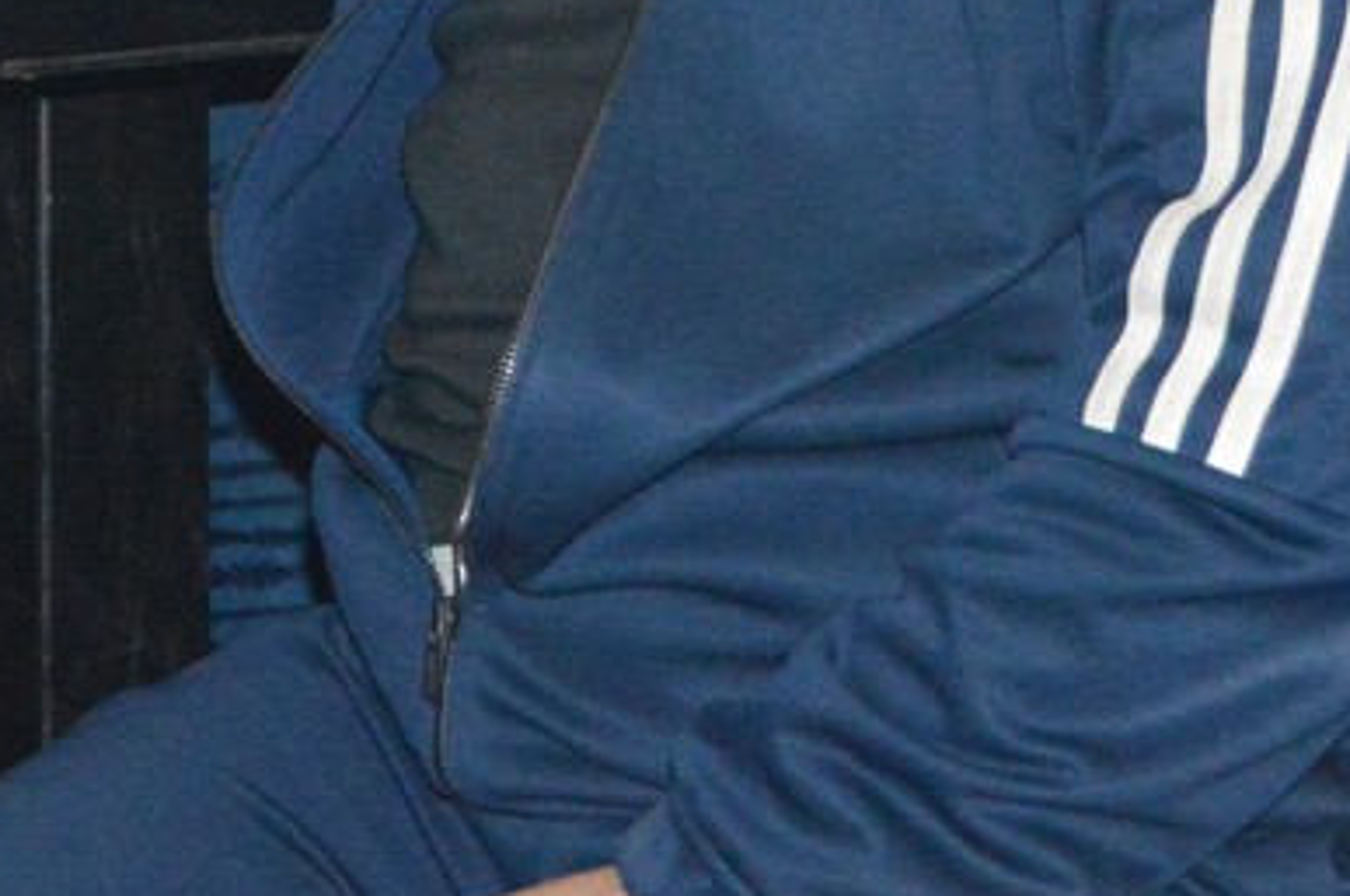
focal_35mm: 211
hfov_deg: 9.5
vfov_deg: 6.3
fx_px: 7902
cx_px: -767
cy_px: -920
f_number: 7.1
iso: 3200
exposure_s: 1/60
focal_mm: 34
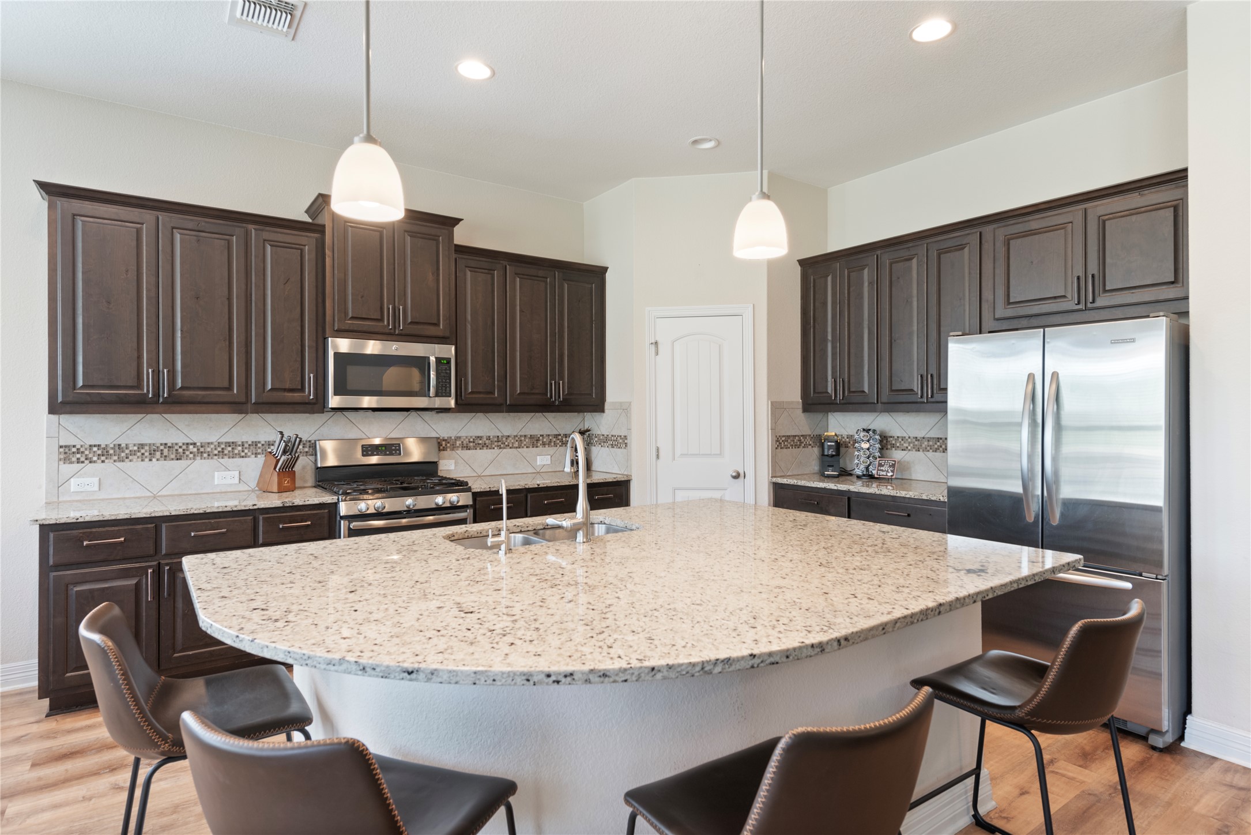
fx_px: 660
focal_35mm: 19
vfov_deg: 64.6
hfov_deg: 86.9
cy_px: 418
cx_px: 626
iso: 400
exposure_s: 1/3
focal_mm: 19
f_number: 8
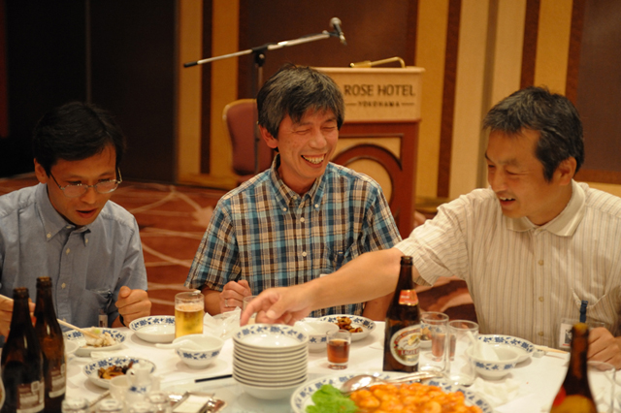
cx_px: 310
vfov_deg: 21.9
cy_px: 206
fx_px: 1069
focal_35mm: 62
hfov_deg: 32.4
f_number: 2.8
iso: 4000
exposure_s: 1/125
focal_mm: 62
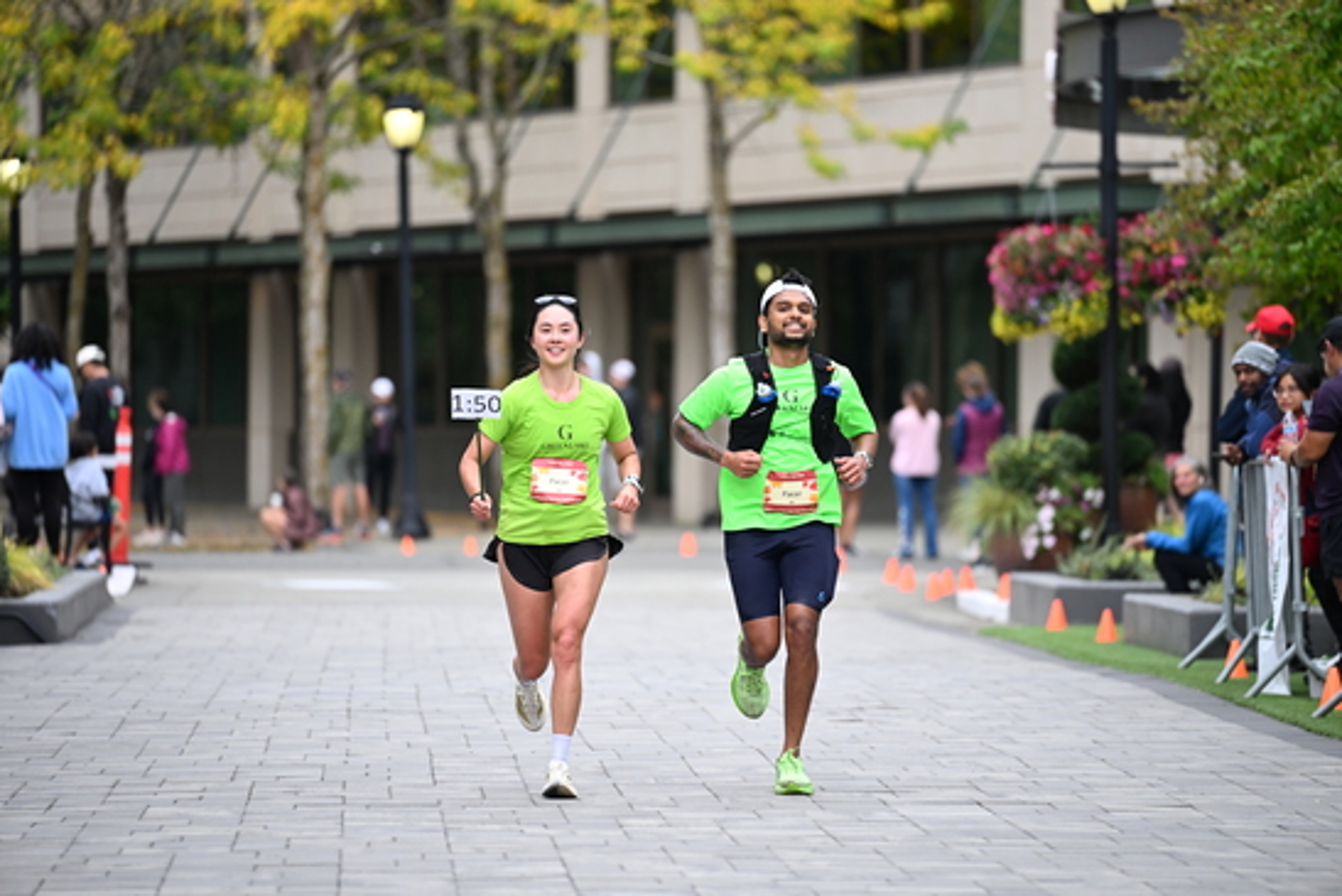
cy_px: 448
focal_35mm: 201
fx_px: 7494
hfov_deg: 10.2
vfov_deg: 6.8
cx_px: 672
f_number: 2.8
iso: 800
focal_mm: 200
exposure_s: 1/2000
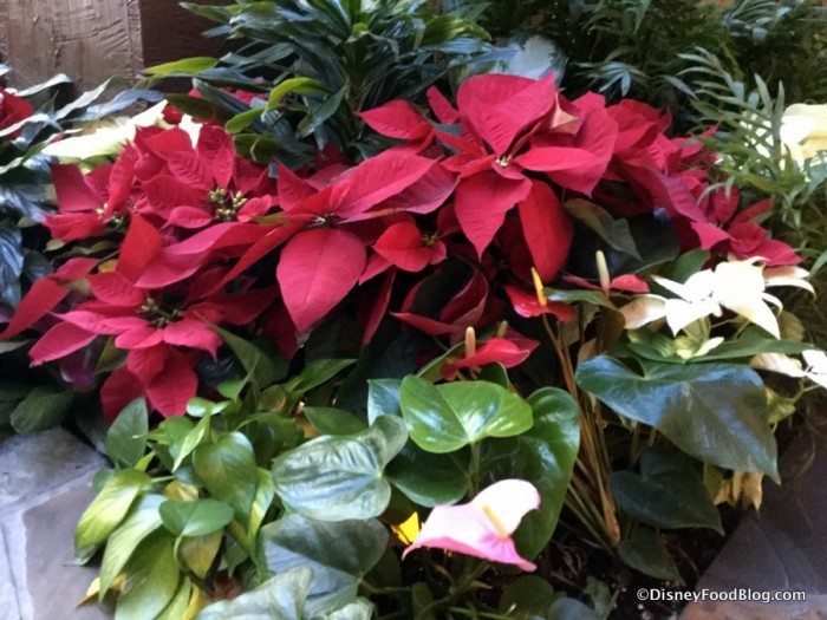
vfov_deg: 45.4
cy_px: 310
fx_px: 741
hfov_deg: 58.4
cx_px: 414
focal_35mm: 31
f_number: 2.4
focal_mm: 3.3
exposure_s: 1/15
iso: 400
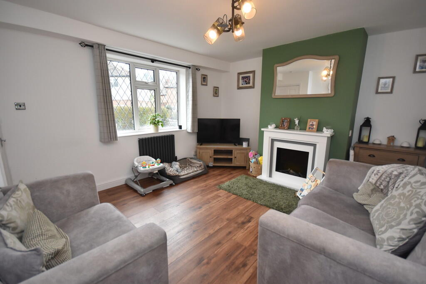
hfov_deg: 100.4
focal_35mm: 15
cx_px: 213
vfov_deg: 77.3
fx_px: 178
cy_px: 142
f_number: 4
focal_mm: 10
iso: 800
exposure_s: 1/125
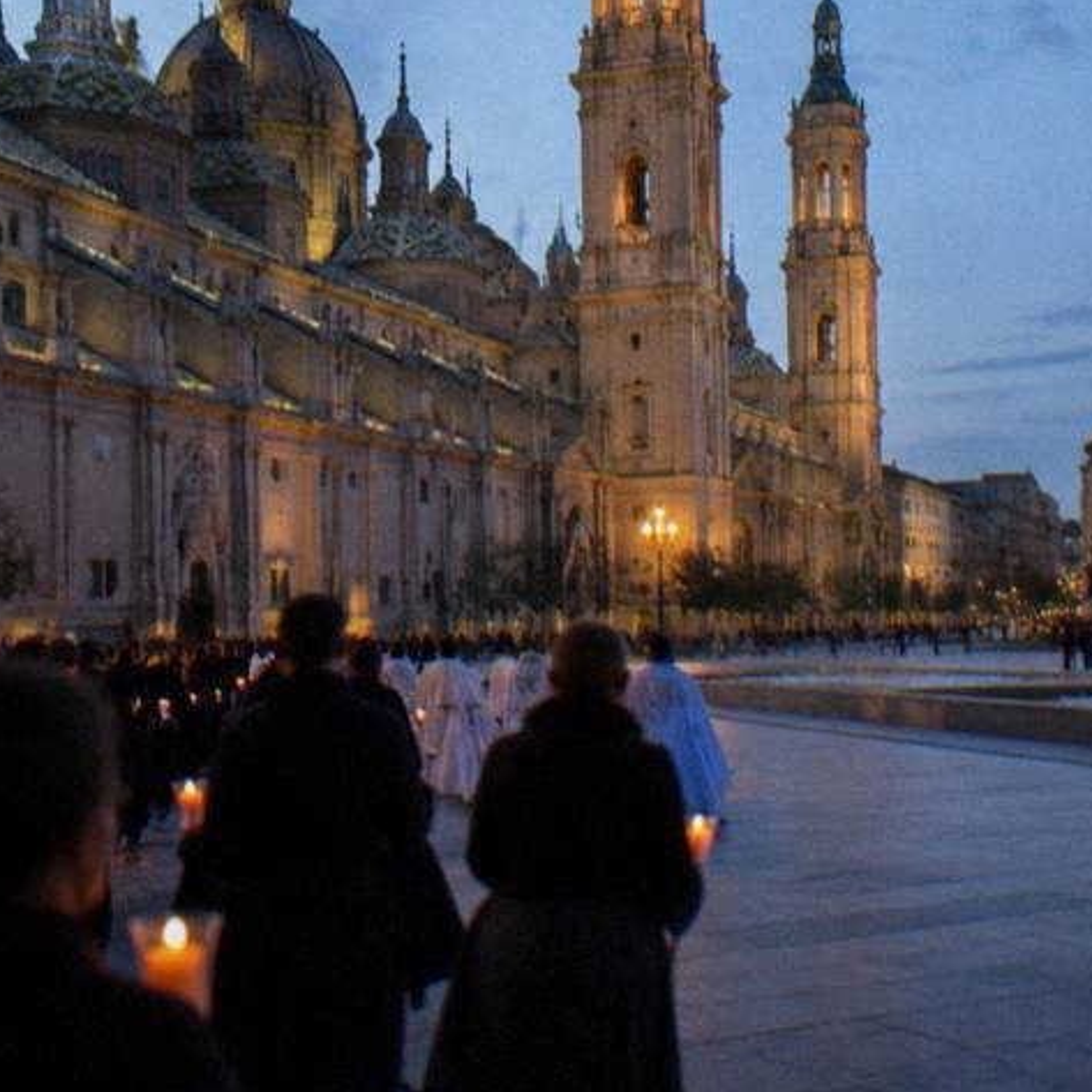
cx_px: 822
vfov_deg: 19.7
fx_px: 3141
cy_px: 353
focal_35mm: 88
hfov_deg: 19.6
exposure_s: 1/500
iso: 640
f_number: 5.6
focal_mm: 49
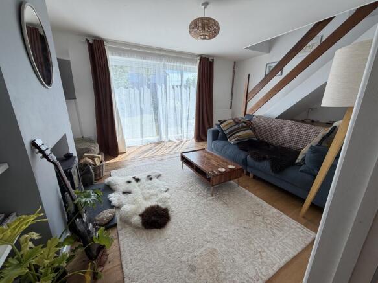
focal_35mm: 14
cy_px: 142
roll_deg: -0.6
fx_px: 153
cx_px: 189
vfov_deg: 85.7
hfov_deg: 102.1
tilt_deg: -16.3
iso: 40
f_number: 2.2
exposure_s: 1/221
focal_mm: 2.22
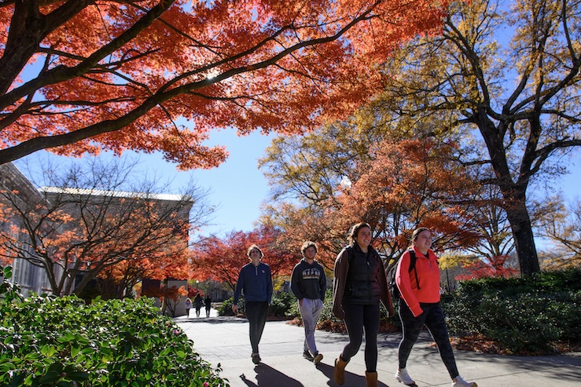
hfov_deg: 76.1
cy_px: 222
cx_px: 299
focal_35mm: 23
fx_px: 371
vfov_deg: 54.9
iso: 400
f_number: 5.6
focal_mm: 17
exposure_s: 1/1250
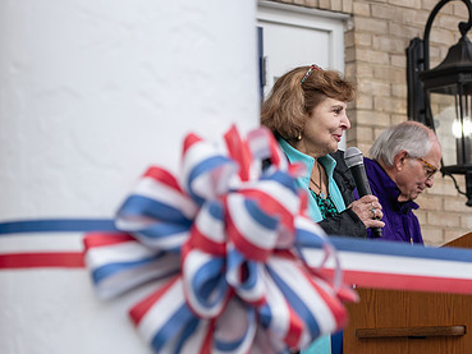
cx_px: 294
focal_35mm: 121
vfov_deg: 12.3
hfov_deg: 16.3
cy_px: 154
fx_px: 1650
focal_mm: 80
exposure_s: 1/250
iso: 160
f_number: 3.5
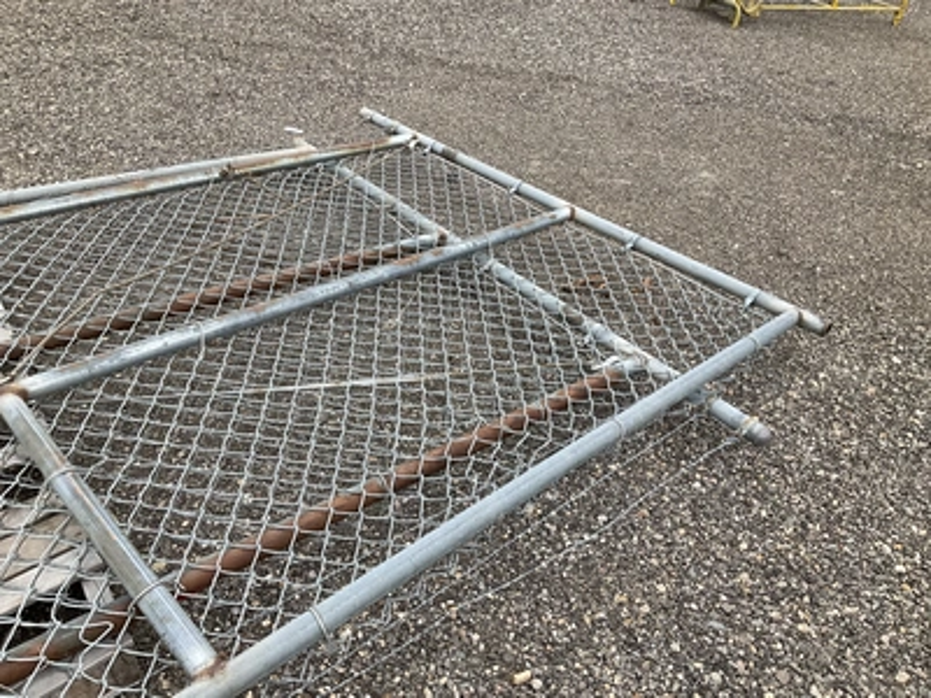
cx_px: 466
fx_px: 780
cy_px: 349
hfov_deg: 61.7
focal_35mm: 29
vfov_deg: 48.2
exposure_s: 1/869
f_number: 1.8
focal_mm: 3
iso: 25
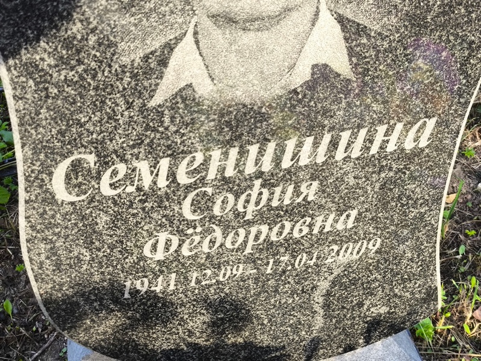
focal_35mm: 50
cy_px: 180
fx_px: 695
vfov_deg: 29.1
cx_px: 240
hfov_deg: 38.2
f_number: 1.7
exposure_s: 1/100
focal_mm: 4.71
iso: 80
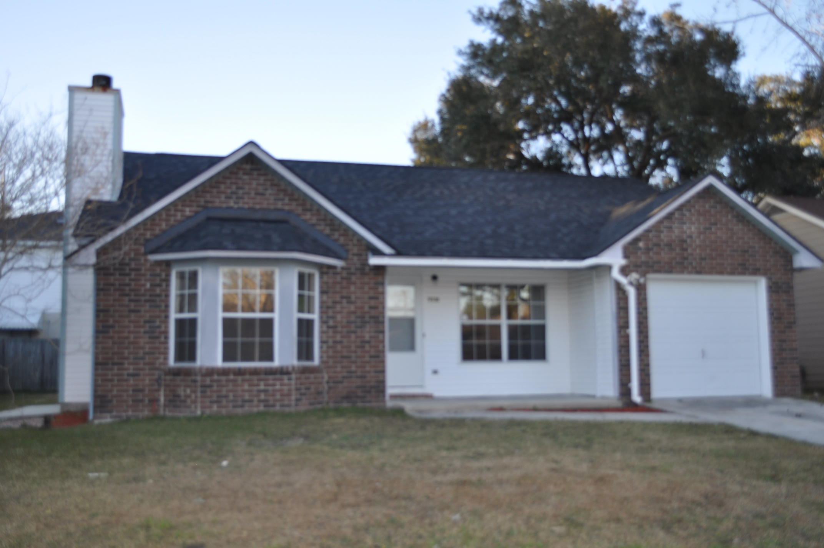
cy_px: 274
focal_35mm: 36
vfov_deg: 36.8
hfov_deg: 53.2
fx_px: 823
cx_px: 412
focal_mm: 24
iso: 200
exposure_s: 1/200
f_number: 4
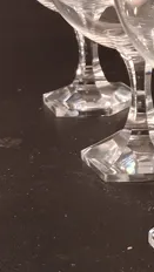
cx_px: 225
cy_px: 84
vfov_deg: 27.6
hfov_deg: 14.9
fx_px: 550
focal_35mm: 76
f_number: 1.8
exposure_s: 1/50
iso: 500
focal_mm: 4
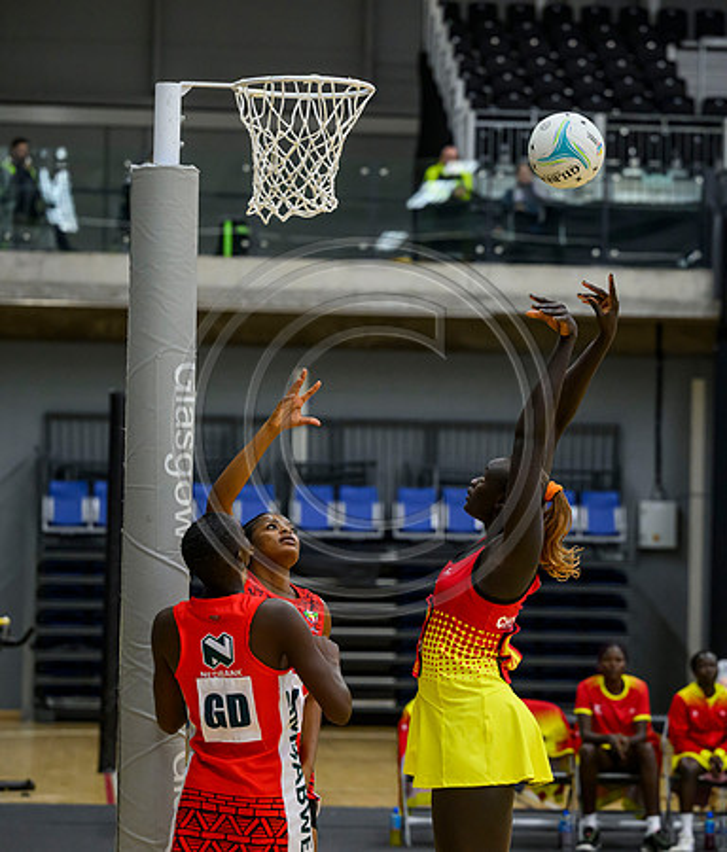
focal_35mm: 141
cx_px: 475
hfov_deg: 11.3
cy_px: 426
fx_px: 3656
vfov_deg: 13.3
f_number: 3.2
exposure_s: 1/1000
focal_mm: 103
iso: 4000
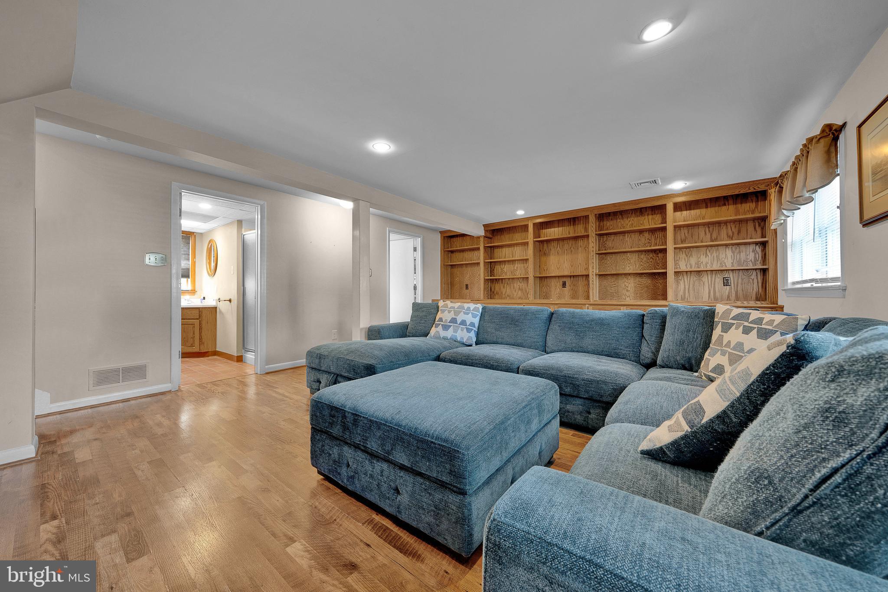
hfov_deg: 112.6
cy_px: 296
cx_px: 444
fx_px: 296
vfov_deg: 90.0
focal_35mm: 12
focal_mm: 12
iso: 200
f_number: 8
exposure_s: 1.6
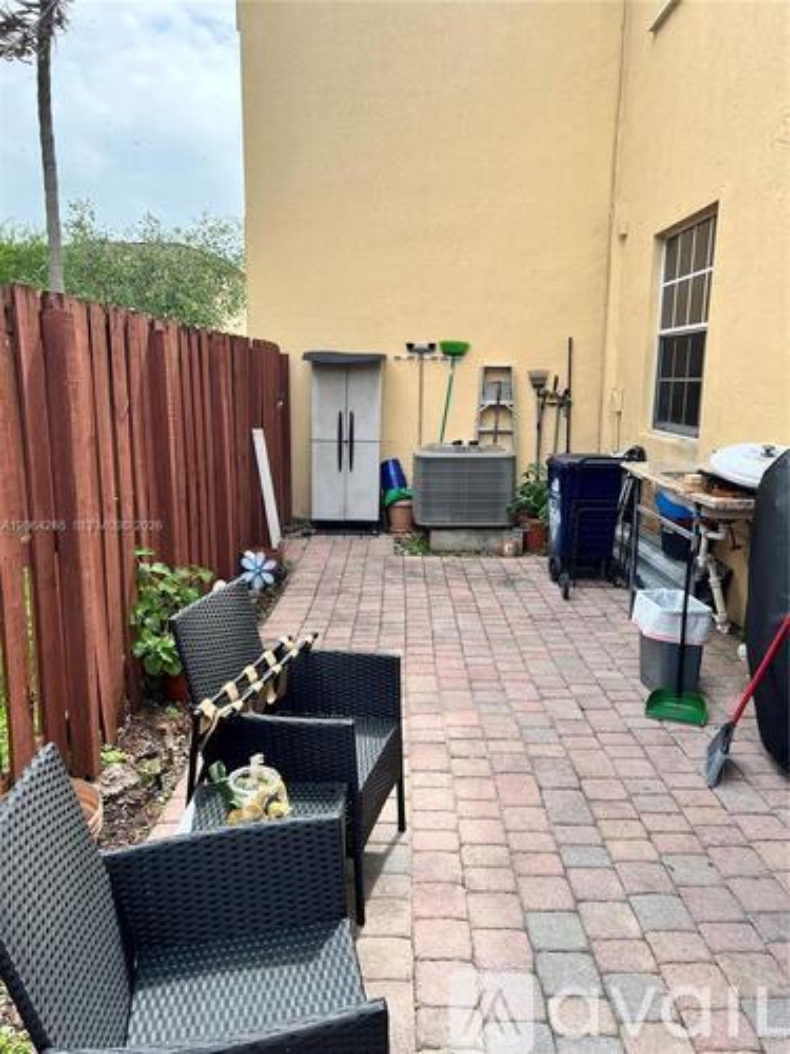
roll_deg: +0.2
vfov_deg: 67.3
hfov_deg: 53.1
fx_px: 791
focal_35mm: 26
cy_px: 527
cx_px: 395
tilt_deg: -11.1
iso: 50
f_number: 1.5
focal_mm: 5.7
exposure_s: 1/1838
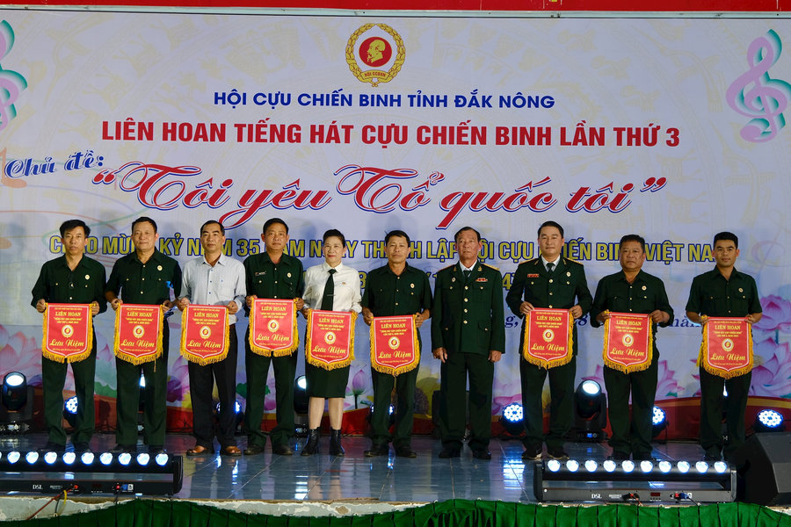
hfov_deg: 42.7
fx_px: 1011
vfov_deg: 29.2
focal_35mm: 46
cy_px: 264
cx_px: 396
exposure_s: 1/60
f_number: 4
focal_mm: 30.8
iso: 640
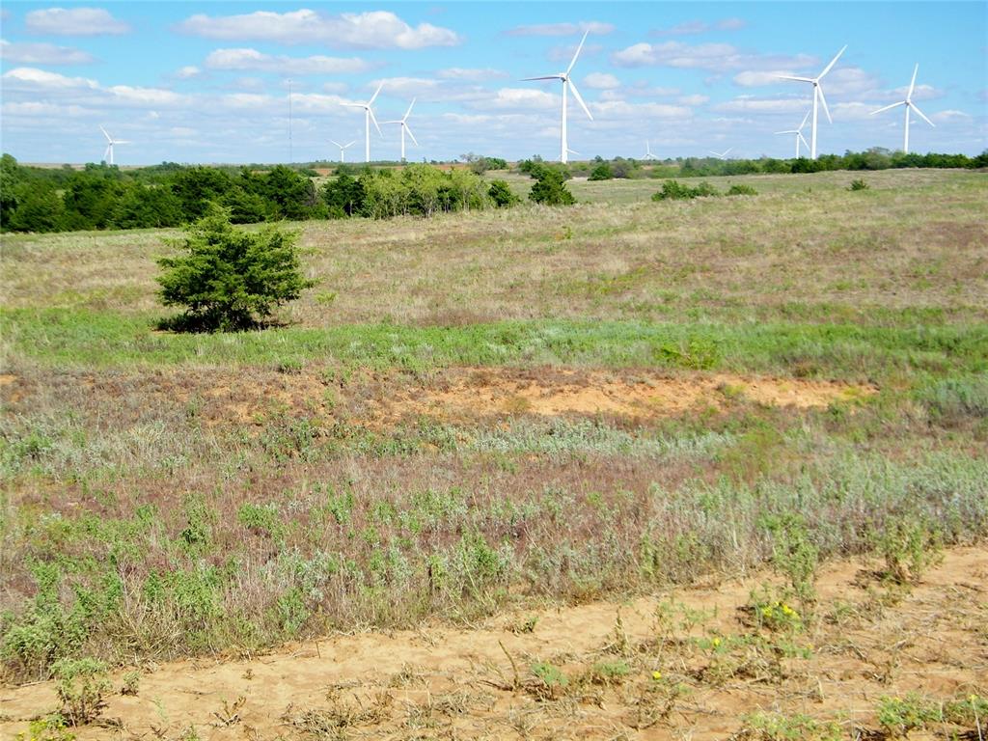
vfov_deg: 29.7
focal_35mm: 49
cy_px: 370
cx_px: 494
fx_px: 1399
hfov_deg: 38.9
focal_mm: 8.8
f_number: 8
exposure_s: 1/200
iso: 80
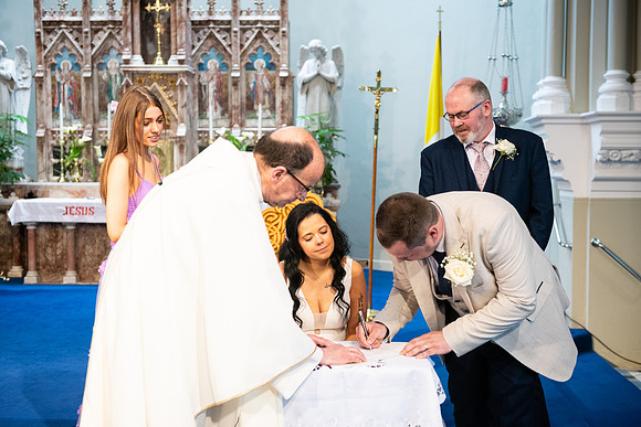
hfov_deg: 41.1
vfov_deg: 28.1
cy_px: 214
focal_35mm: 48
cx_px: 320
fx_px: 855
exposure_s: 1/160
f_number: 3.5
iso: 1000
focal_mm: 48
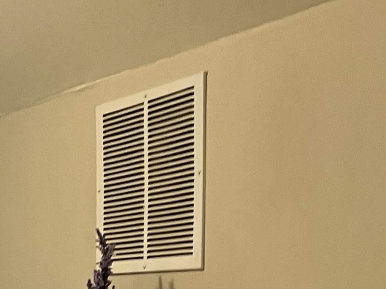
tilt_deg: -7.9
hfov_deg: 17.6
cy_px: 456
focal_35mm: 97
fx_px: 1082
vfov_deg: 14.1
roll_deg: +1.4
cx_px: -234
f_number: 1.5
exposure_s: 1/60
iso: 320
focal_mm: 5.7
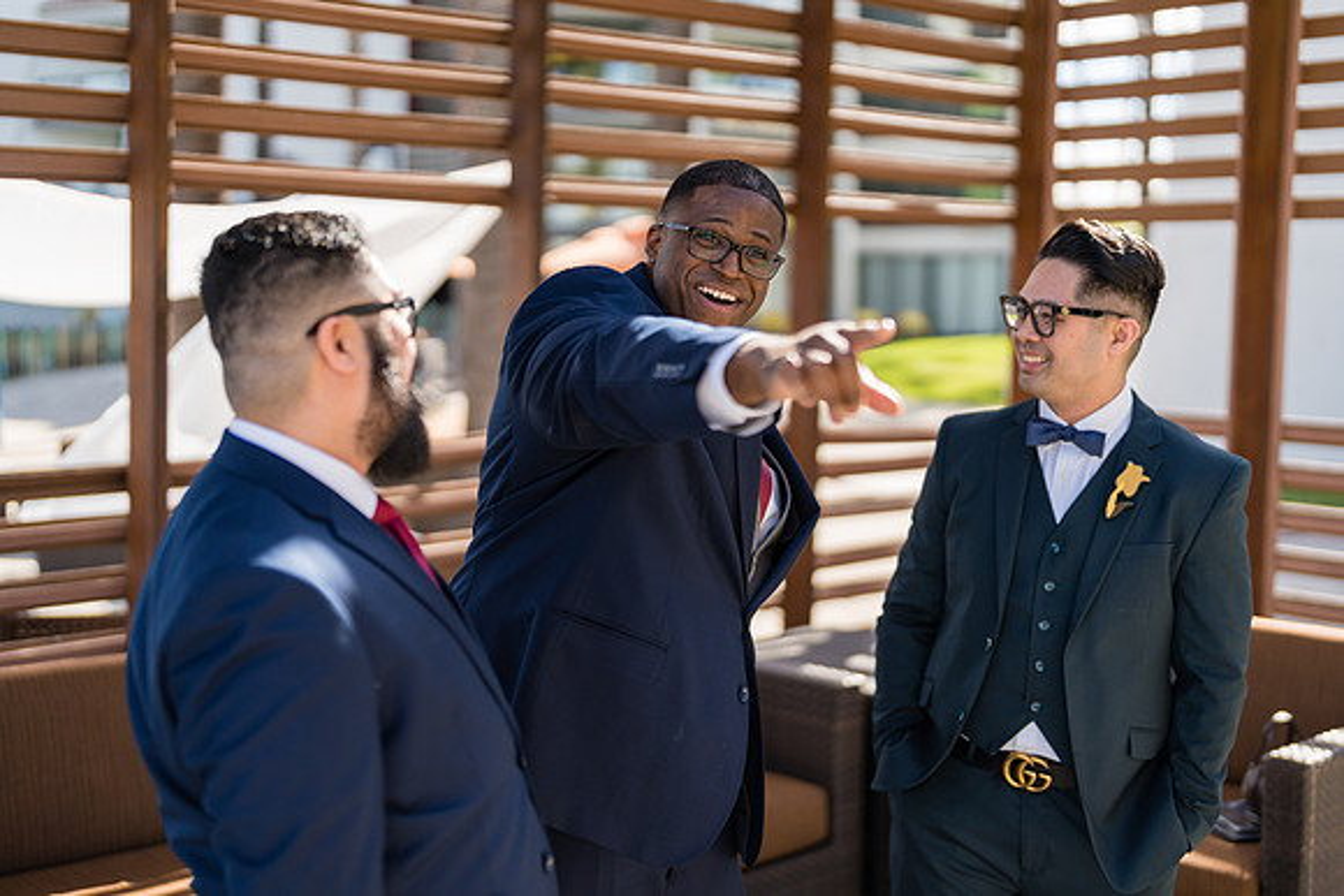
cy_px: 448
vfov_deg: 27.0
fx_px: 1867
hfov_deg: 39.6
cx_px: 672
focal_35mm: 50
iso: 100
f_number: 1.2
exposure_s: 1/3200
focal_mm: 50
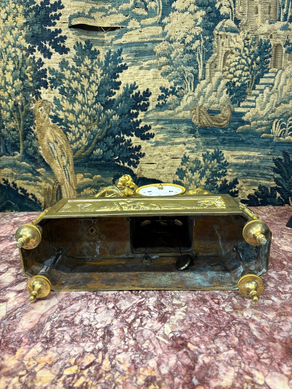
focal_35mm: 26
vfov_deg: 67.3
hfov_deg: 53.1
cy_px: 194
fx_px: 292
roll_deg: +3.1
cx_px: 146
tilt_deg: -15.4
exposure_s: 1/50
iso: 160
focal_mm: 5.96
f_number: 1.6
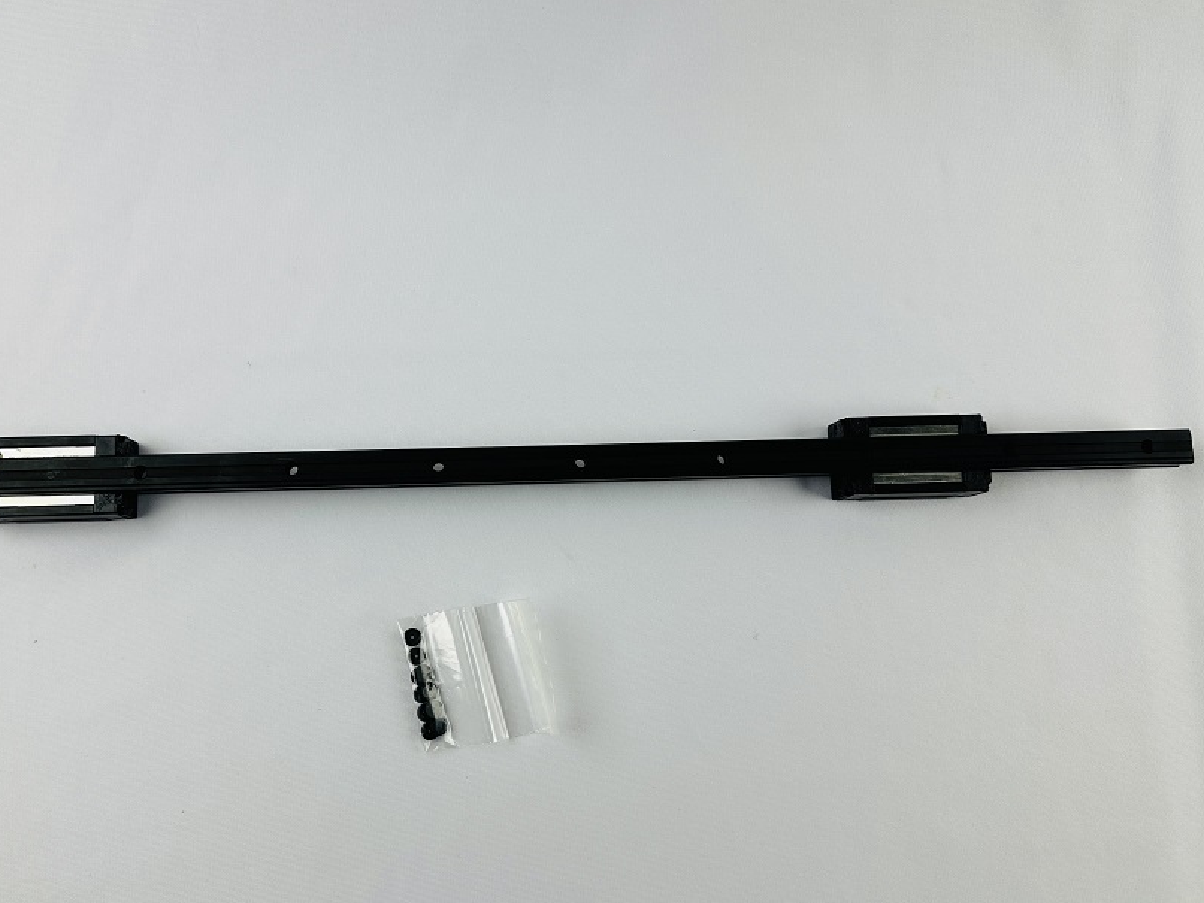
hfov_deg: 59.7
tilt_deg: -82.1
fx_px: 1044
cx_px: 518
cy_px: 488
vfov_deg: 46.8
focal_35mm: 30
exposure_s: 1/176
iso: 64
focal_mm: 6.86
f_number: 1.78
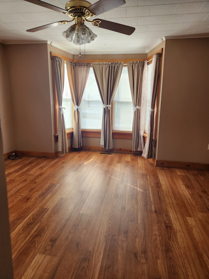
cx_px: 104
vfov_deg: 73.9
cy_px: 140
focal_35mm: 23
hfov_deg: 58.9
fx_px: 185
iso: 125
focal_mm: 5.4
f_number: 1.8
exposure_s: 1/180
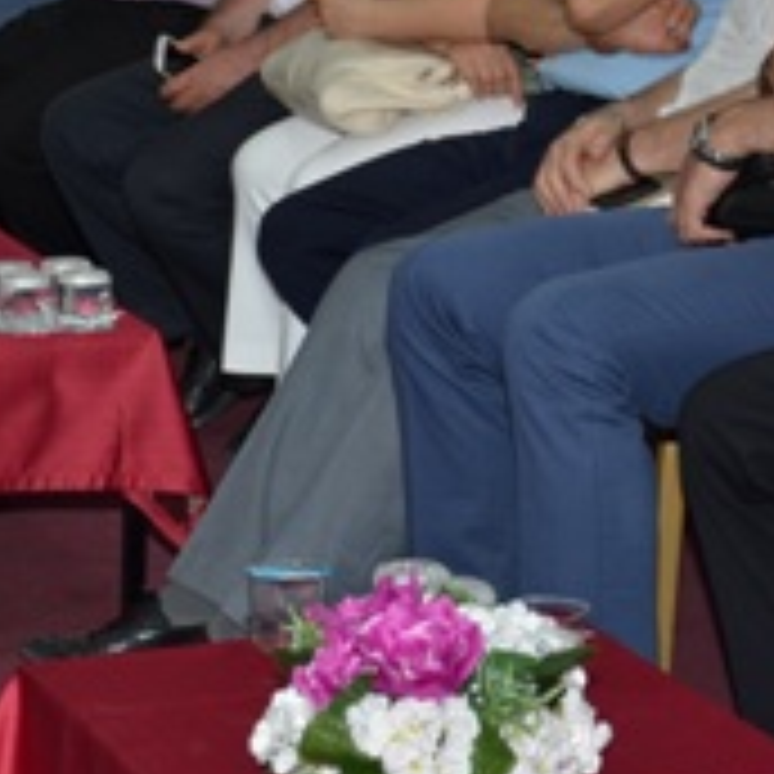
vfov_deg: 10.5
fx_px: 4199
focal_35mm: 166
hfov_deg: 10.5
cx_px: 135
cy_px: 164
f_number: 5
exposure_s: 1/60
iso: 250
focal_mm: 50
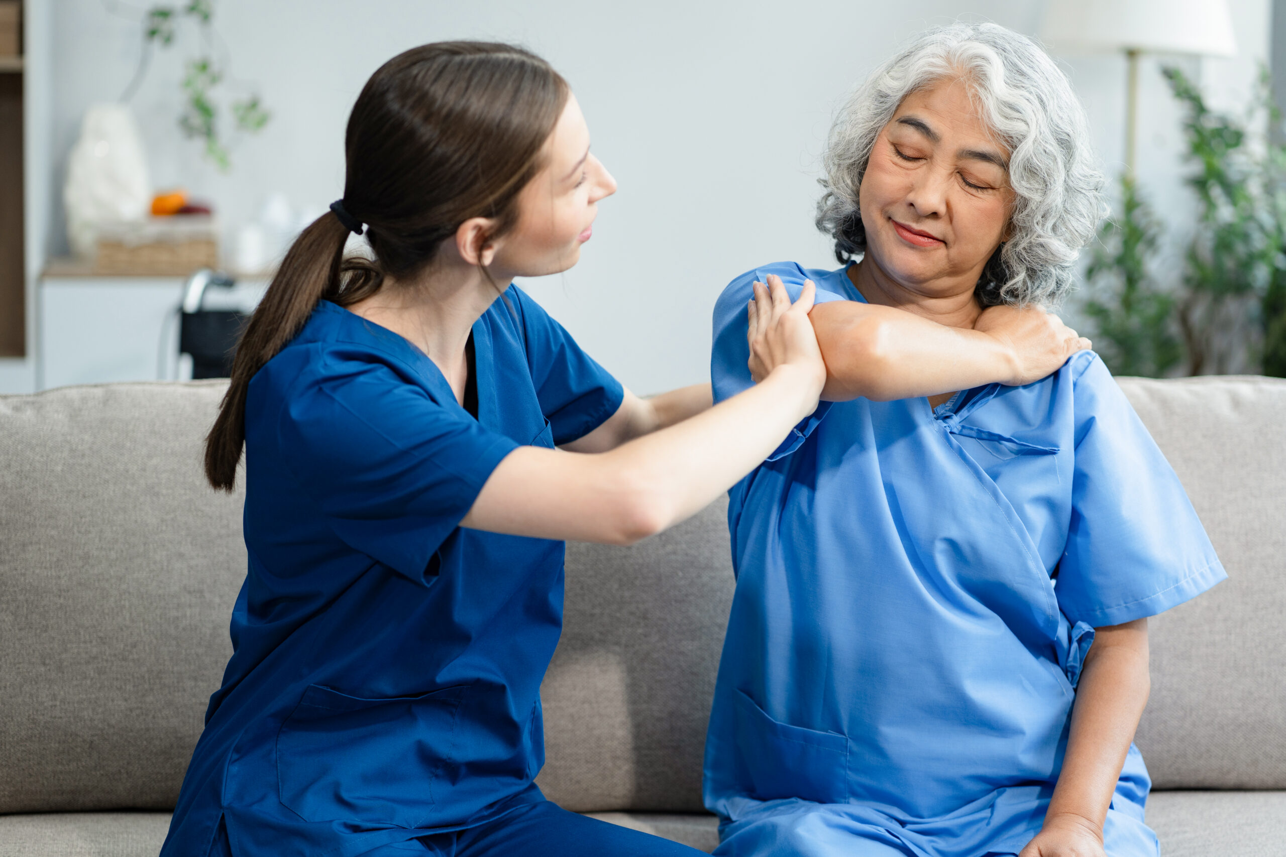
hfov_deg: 23.9
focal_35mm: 85
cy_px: 428
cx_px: 643
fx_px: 3036
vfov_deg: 16.1
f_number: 2.5
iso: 320
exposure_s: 1/160
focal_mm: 85
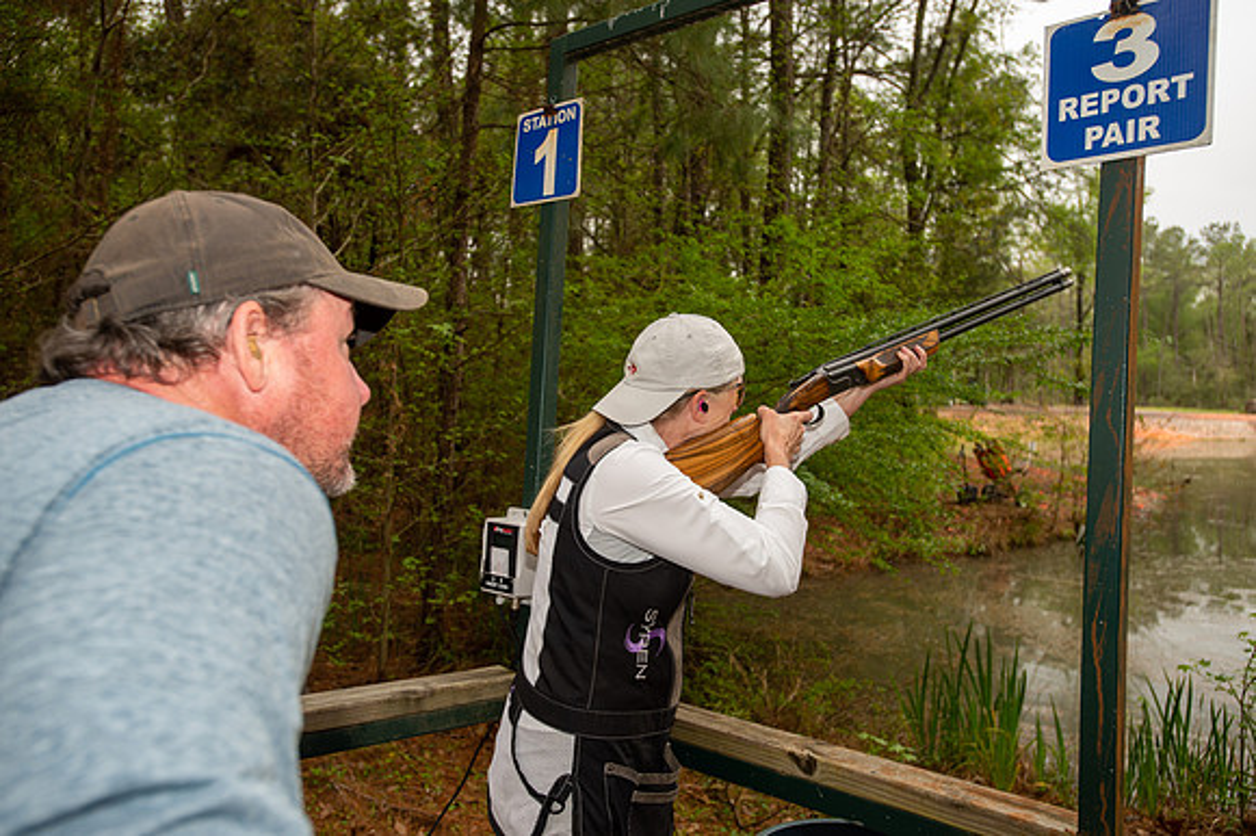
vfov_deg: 46.4
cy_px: 418
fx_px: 976
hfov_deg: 65.5
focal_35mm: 28
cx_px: 628
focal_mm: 28
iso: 125
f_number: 5
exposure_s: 1/125
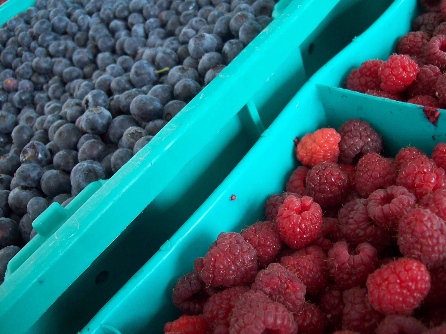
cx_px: 223
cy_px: 167
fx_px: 464
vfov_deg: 39.7
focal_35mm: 36
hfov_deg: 51.4
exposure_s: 1/36.3
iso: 160
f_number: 2.7
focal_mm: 6
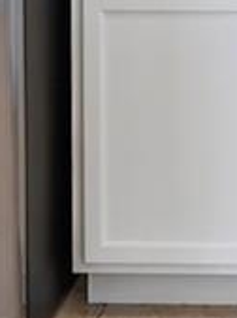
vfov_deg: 12.0
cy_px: -335
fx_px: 1338
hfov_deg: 9.5
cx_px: 470
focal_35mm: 146
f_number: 8
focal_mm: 16
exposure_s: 1/2
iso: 400
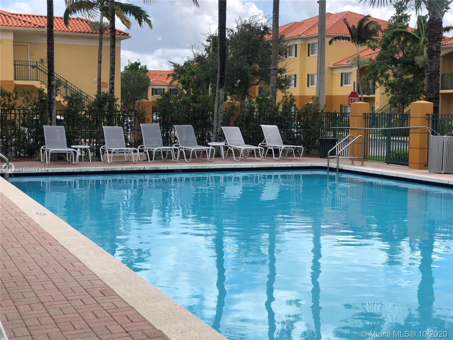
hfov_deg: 33.8
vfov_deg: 25.7
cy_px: 170
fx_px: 746
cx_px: 226
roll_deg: -1.2
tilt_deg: -6.5
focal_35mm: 57
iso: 20
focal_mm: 6.6
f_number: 2.8
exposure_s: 1/704
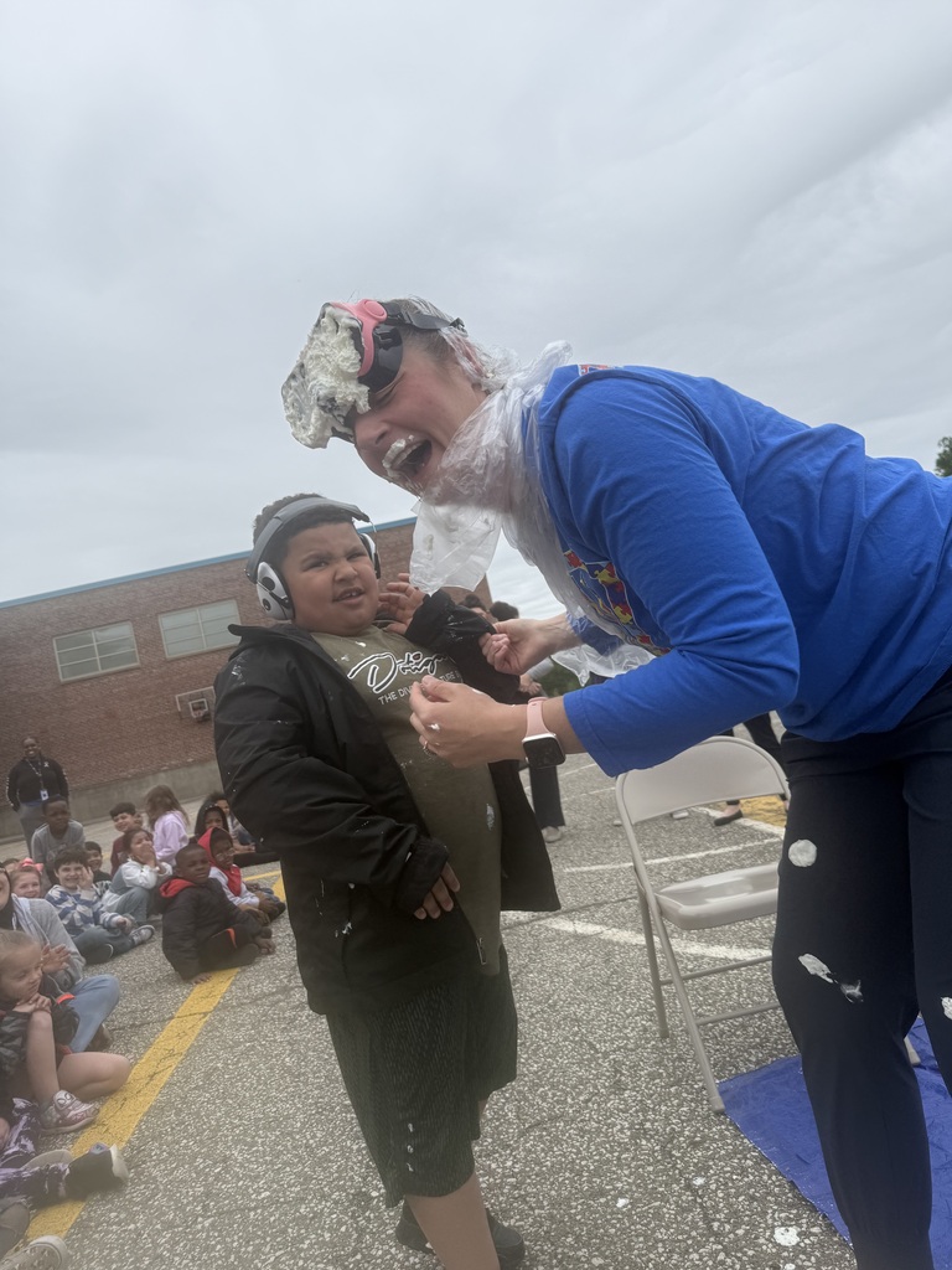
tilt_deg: +6.5
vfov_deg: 71.6
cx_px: 476
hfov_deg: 56.8
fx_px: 880
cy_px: 635
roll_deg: +13.5
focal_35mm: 24
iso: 80
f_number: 1.78
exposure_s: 1/4167
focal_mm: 6.76
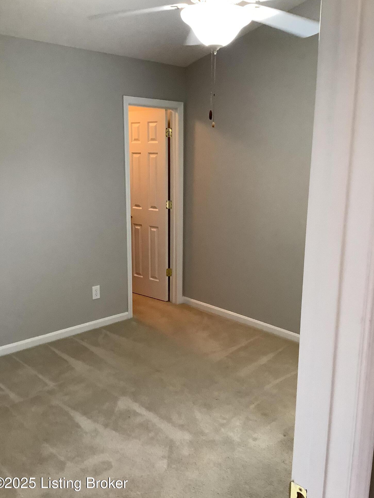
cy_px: 250
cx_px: 185
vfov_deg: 56.8
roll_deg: -0.9
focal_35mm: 32
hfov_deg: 44.2
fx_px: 461
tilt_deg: -10.5
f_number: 2.4
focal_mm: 3.3
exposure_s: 1/60
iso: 250
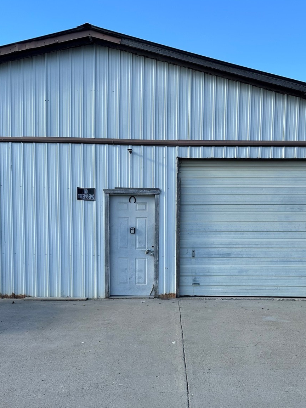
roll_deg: -1.6
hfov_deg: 43.9
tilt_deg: -1.4
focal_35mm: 32
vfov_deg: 55.8
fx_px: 377
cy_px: 267
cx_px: 183
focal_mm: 6.86
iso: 80
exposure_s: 1/1664
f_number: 1.78
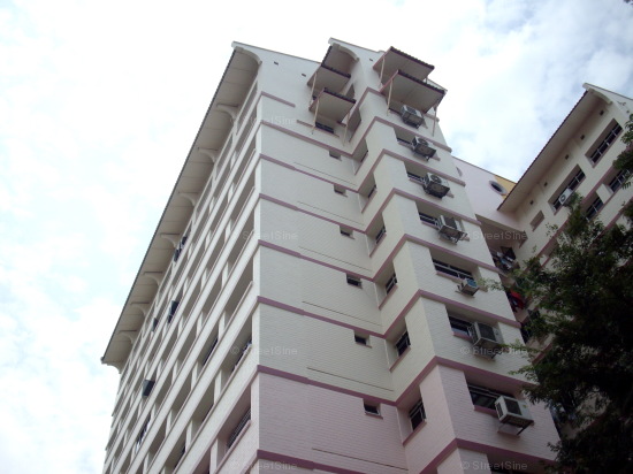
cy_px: 237
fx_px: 676
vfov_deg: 38.6
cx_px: 316
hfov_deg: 50.2
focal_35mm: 37
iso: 80
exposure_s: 1/400
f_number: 5.6
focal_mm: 6.2
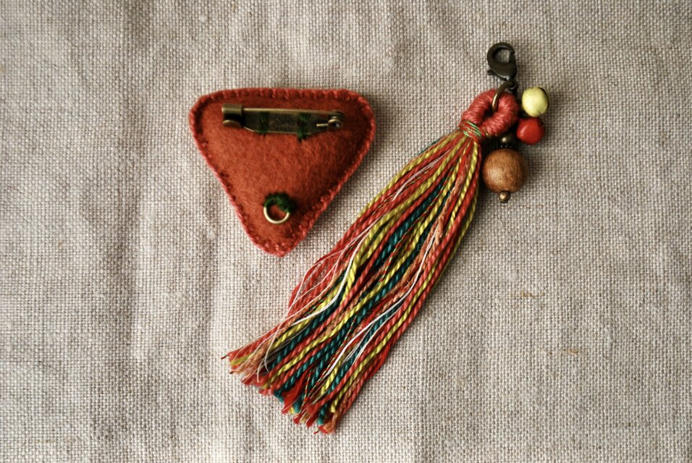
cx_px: 346
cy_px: 232
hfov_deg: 29.8
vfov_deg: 20.2
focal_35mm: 68
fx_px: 1299
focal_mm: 45
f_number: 5.3
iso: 200
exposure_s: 1/80
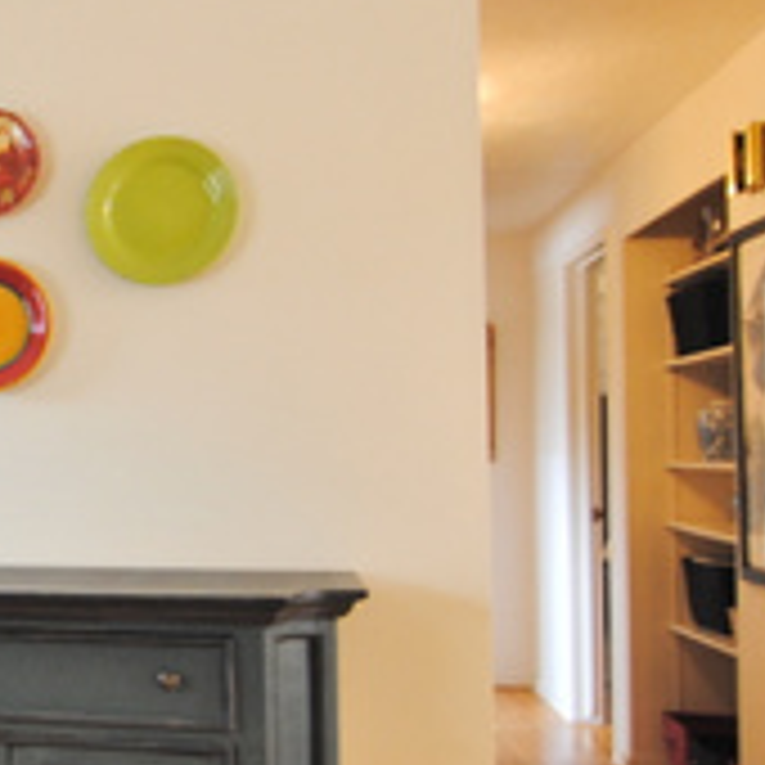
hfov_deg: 29.3
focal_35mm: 48
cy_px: 468
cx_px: -202
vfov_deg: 35.2
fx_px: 1200
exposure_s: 1/20
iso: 400
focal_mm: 10
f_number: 3.5
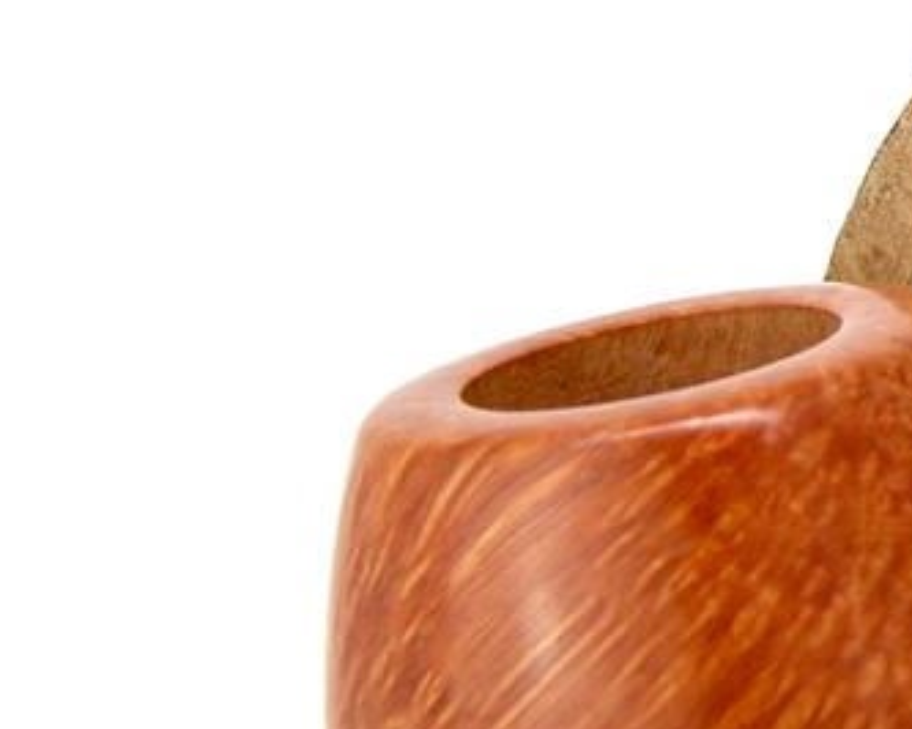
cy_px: 356
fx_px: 11761
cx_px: 1545
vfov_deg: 3.5
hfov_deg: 4.4
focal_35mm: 436
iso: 100
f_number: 3.8
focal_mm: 31.9
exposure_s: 1/67.9
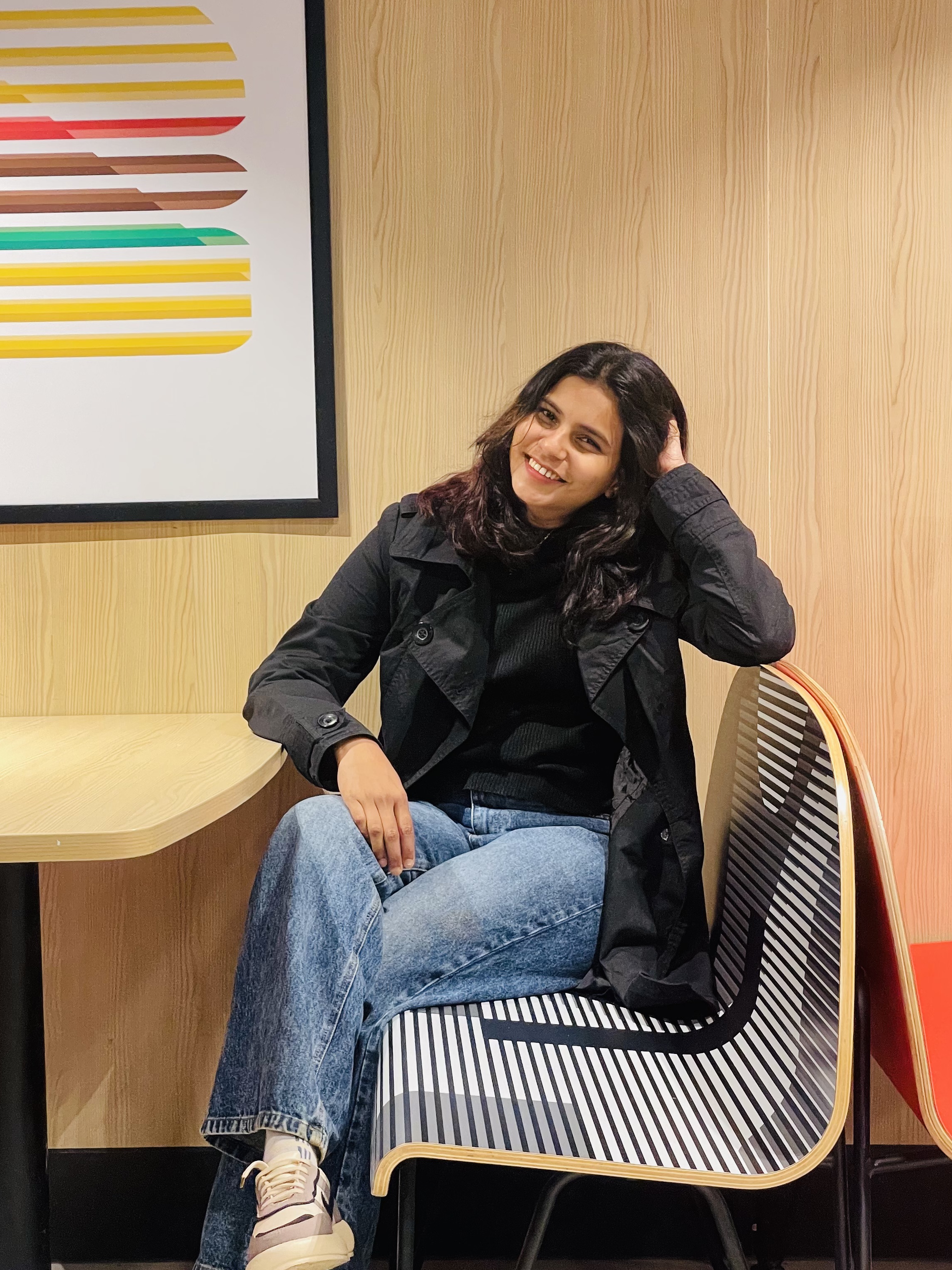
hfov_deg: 21.3
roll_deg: +1.0
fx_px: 2530
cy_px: 682
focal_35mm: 69
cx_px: 430
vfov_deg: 28.2
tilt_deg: -3.6
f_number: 2
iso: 250
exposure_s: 1/50
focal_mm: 6
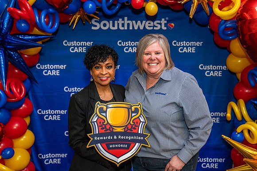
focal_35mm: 40
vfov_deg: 33.4
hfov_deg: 48.4
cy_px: 86
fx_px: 286
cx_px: 128
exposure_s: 1/160
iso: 1250
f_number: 4
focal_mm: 40
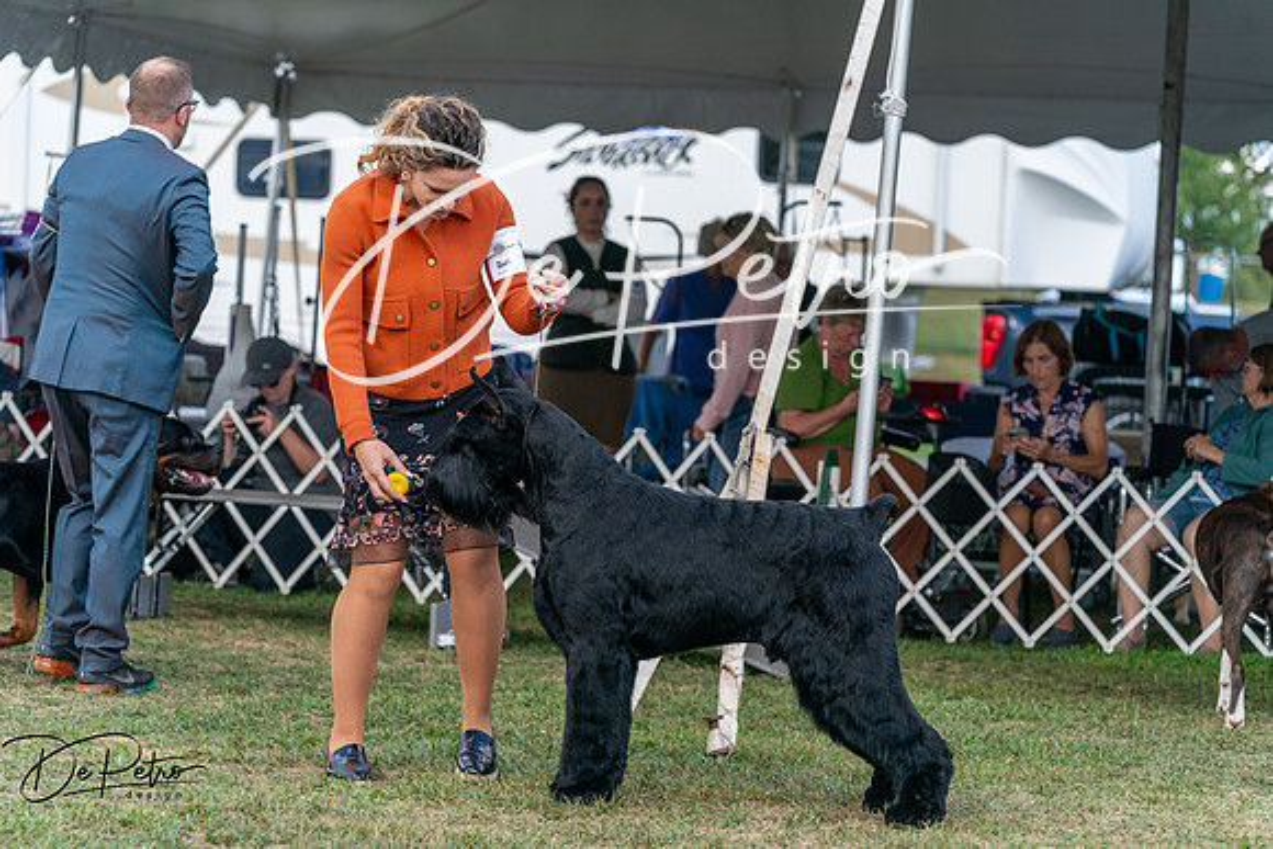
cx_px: 636
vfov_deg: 11.2
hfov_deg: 16.8
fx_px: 4315
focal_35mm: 122
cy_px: 424
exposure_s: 1/1600
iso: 800
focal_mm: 122
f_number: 4.5
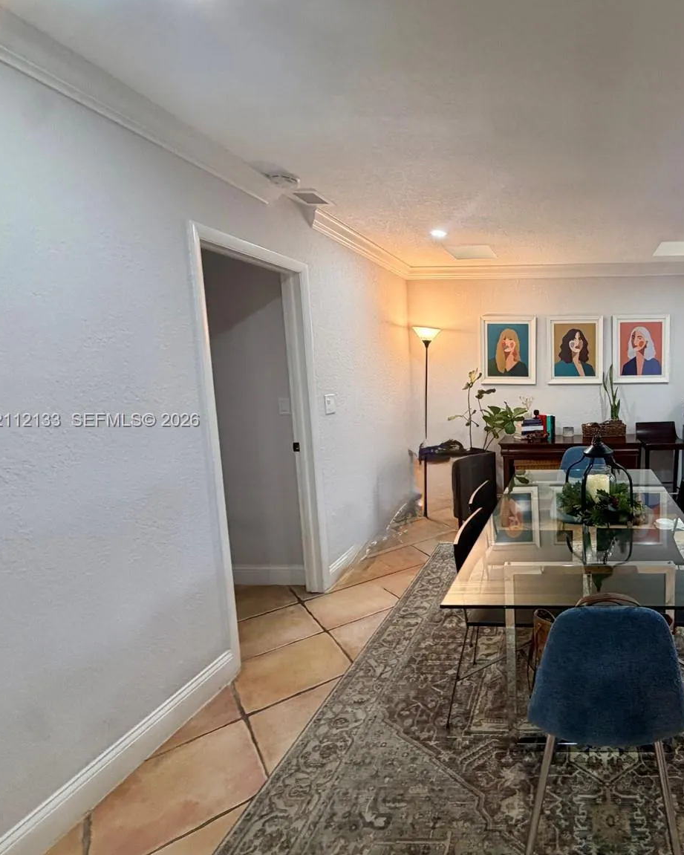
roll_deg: +0.4
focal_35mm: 19
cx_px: 562
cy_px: 421
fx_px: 481
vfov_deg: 83.3
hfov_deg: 63.7
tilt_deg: -5.0
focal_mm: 2.22
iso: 250
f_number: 2.2
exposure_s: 1/60
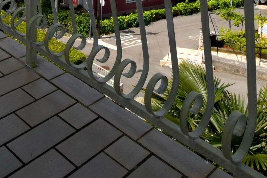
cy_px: -103
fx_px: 363
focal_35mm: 49
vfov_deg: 21.9
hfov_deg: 38.7
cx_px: 51
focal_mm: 10
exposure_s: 1/400
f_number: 10
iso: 200
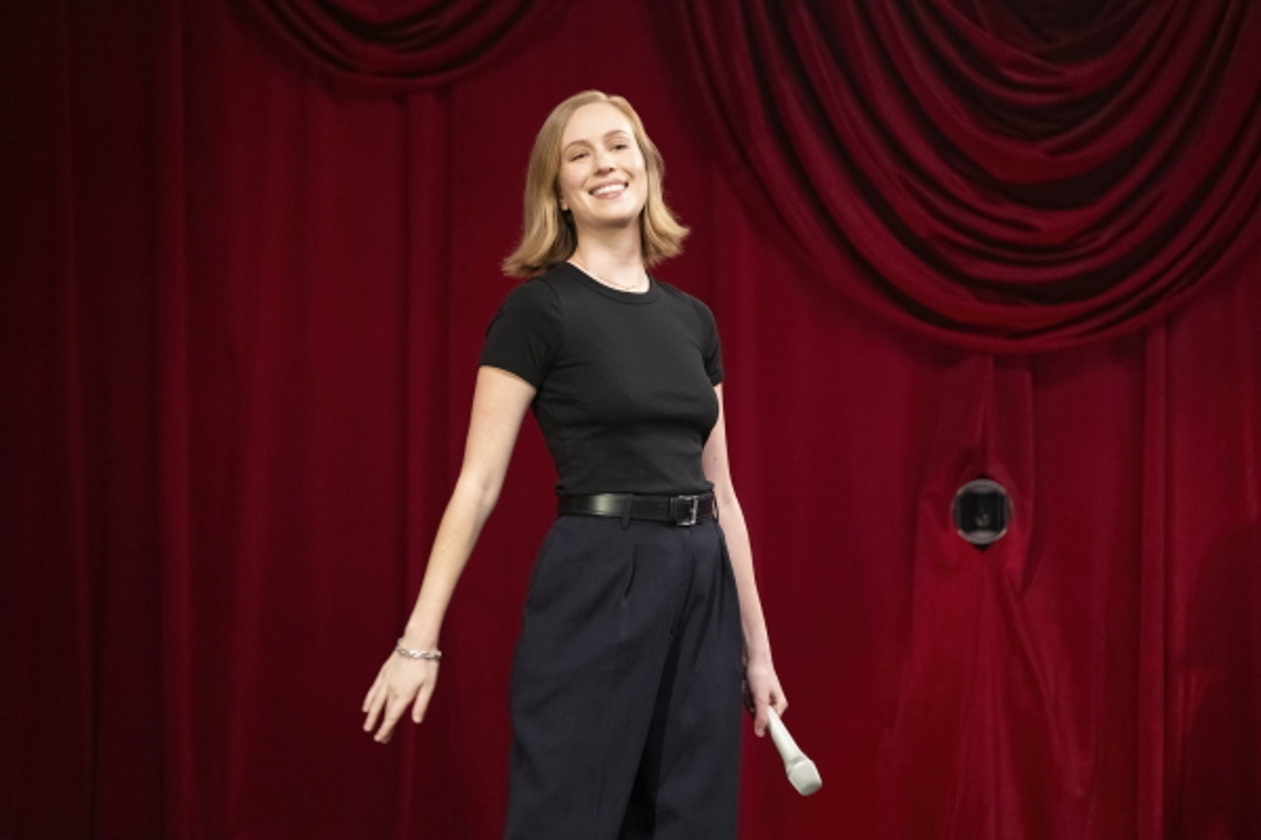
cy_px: 420
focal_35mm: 210
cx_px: 630
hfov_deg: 9.8
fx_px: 7355
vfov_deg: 6.5
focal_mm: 140
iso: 4000
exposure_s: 1/250
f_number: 3.2
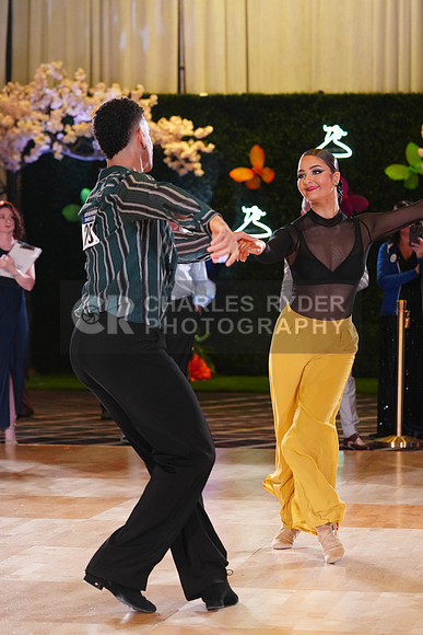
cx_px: 212
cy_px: 318
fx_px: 2114
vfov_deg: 17.1
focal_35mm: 120
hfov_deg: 11.4
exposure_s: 1/400
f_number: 4
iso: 2500
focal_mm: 120
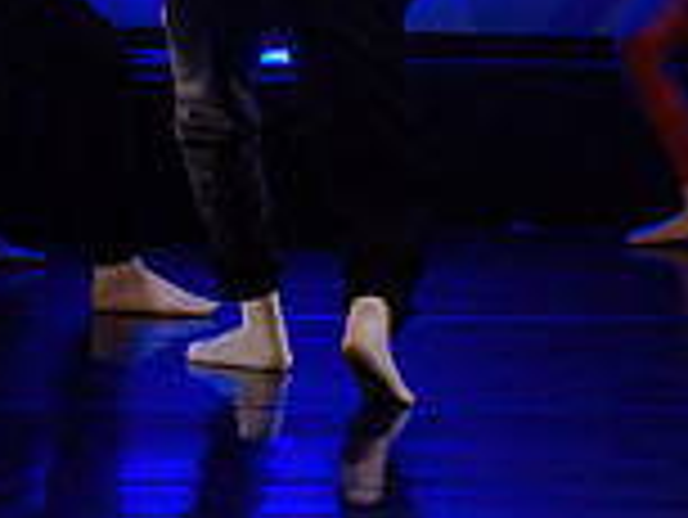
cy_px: -291
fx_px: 9766
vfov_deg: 3.0
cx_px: 917
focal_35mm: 491
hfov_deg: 4.0
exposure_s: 1/200
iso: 1600
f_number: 2.8
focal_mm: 135
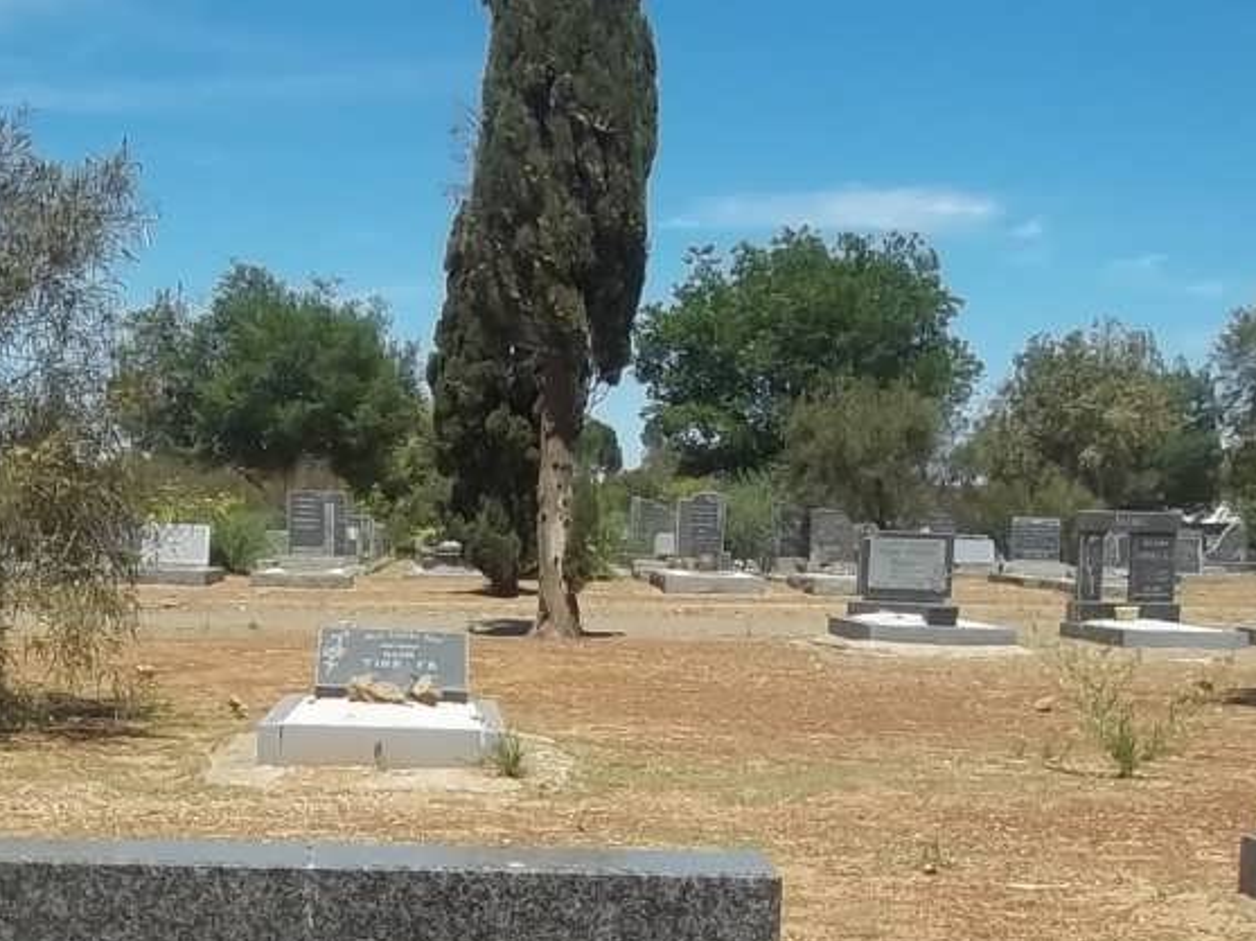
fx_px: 2502
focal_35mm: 69
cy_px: 977
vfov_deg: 20.5
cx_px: 501
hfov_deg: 28.1
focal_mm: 5.7
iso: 80
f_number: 5.5
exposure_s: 1/500
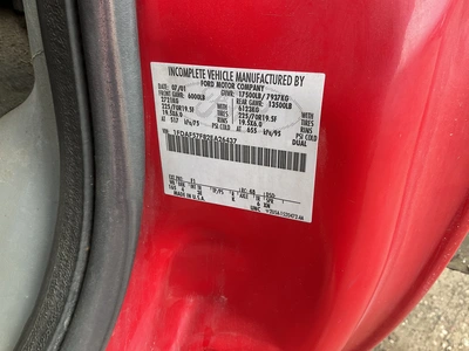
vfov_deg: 48.2
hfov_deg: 61.7
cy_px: 176
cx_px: 234
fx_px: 393
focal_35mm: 29
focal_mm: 3
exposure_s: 1/122
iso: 64
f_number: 1.8
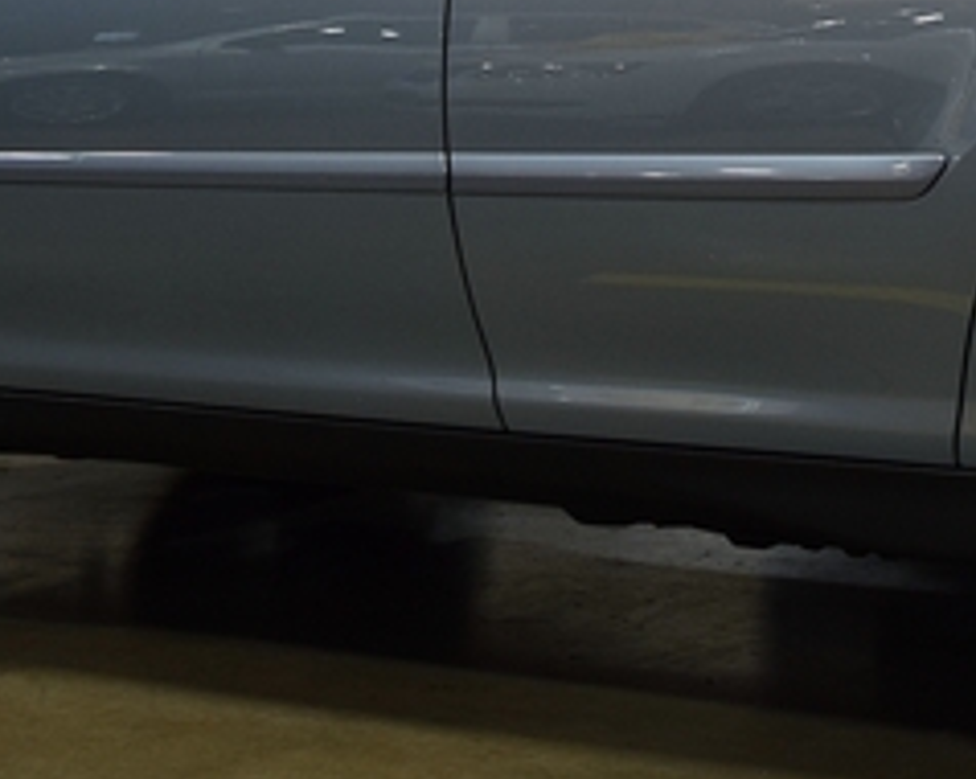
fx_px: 3146
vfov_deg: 13.3
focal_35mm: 109
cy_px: -379
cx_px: 919
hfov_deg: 17.3
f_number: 4
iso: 400
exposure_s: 1/60
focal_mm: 18
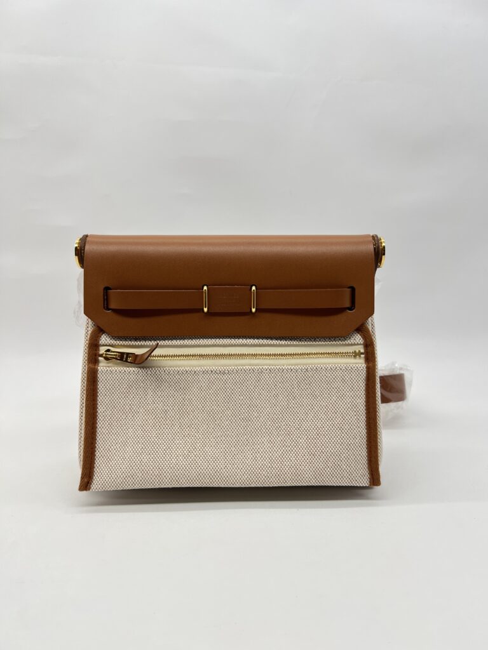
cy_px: 325
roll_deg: -0.2
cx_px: 244
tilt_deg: -7.9
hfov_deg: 53.1
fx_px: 489
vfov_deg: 67.3
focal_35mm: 26
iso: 32
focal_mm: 5.7
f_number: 1.5
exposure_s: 1/117
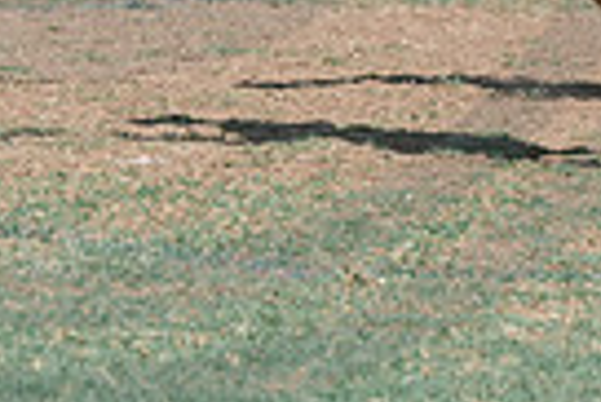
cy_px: -117
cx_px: 408
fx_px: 16796
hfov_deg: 2.0
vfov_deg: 1.4
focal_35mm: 1005
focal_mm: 185
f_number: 5.6
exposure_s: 1/2000
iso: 400
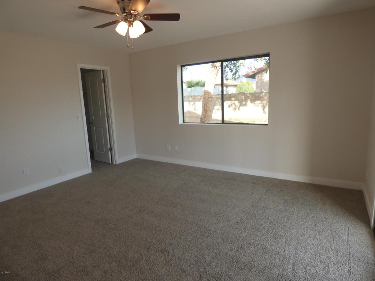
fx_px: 217
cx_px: 188
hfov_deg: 81.7
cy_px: 140
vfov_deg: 66.0
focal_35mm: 20
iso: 100
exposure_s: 1/100
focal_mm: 3.58
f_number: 2.8
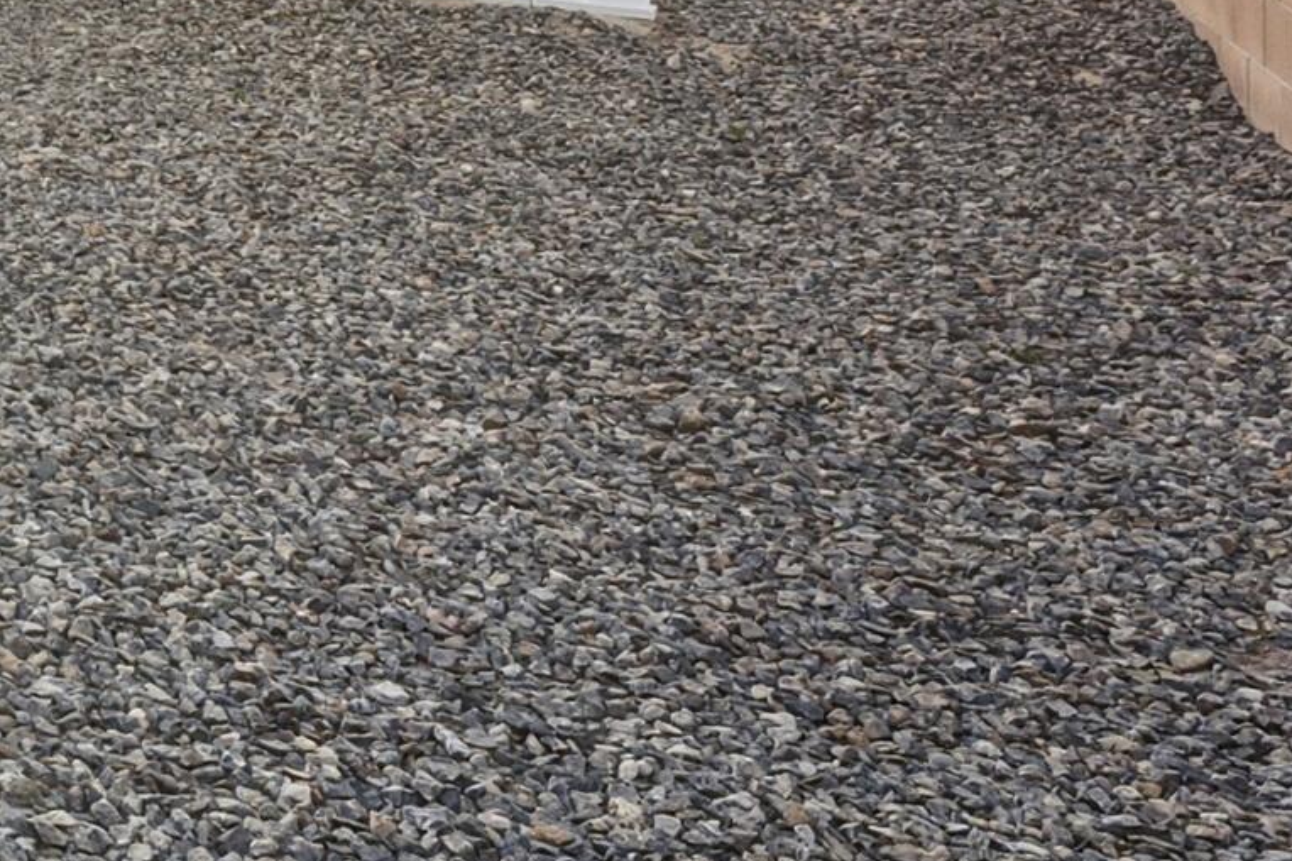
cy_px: -359
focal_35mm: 55
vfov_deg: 21.4
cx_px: -1145
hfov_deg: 20.9
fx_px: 1973
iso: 200
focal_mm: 14
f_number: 8
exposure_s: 1/2500
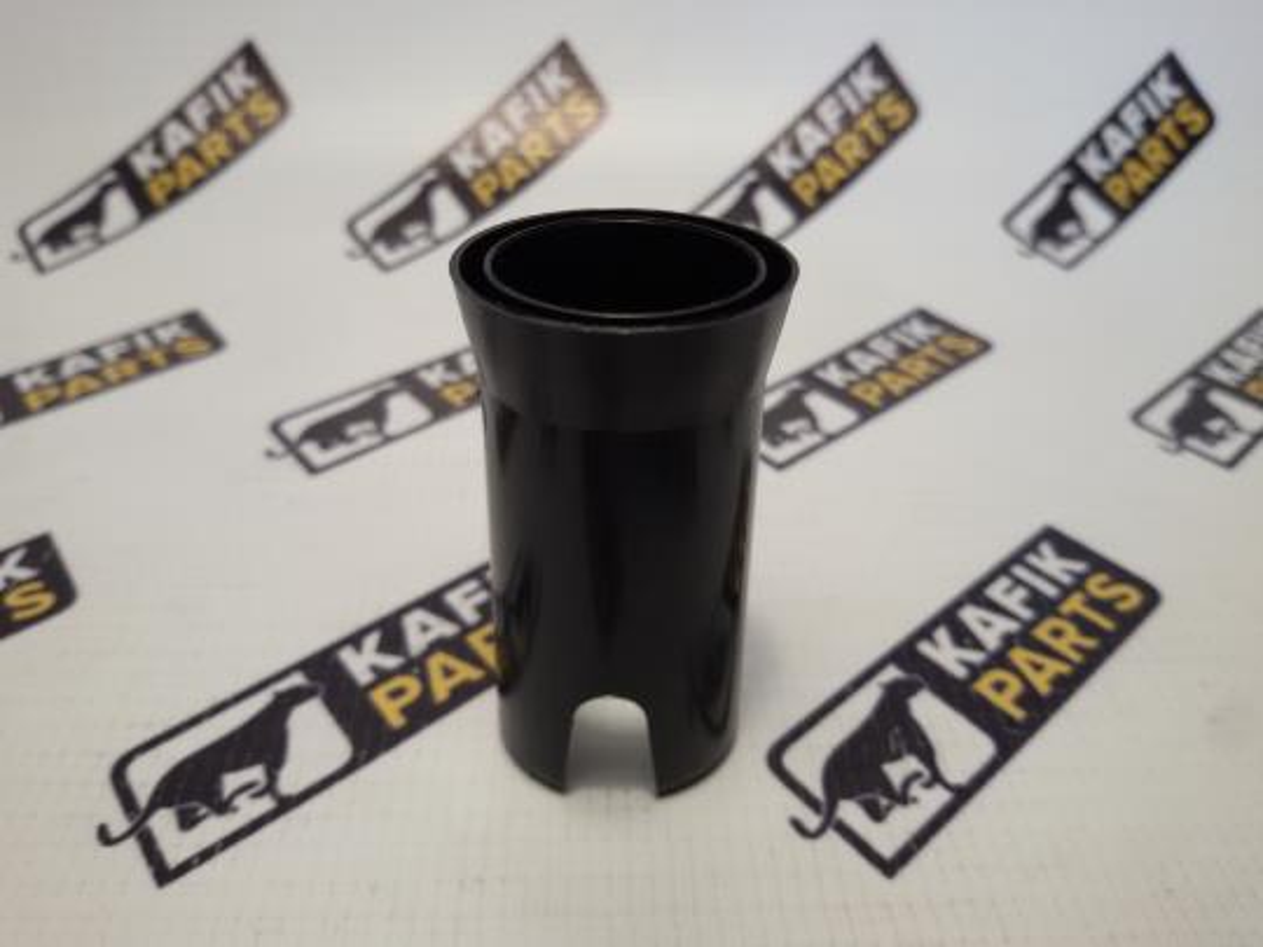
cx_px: 632
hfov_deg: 58.4
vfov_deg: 45.4
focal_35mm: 31
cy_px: 474
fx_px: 1131
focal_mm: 2.93
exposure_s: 1/33
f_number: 2.4
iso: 50
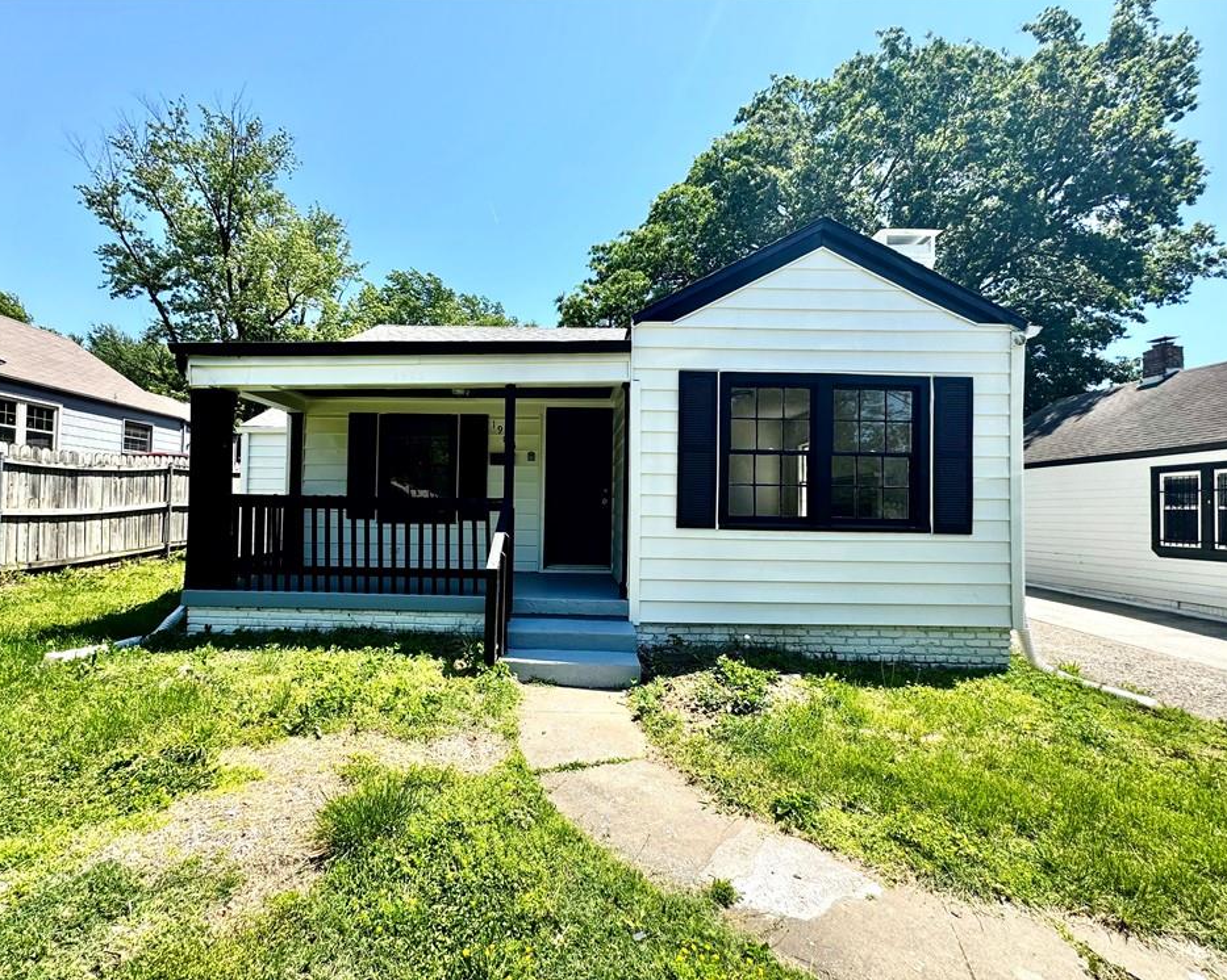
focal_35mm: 15
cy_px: 498
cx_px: 568
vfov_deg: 84.0
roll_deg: -0.5
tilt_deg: +0.9
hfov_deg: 96.6
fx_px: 545
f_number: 2.2
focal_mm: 2.22
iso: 50
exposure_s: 1/756
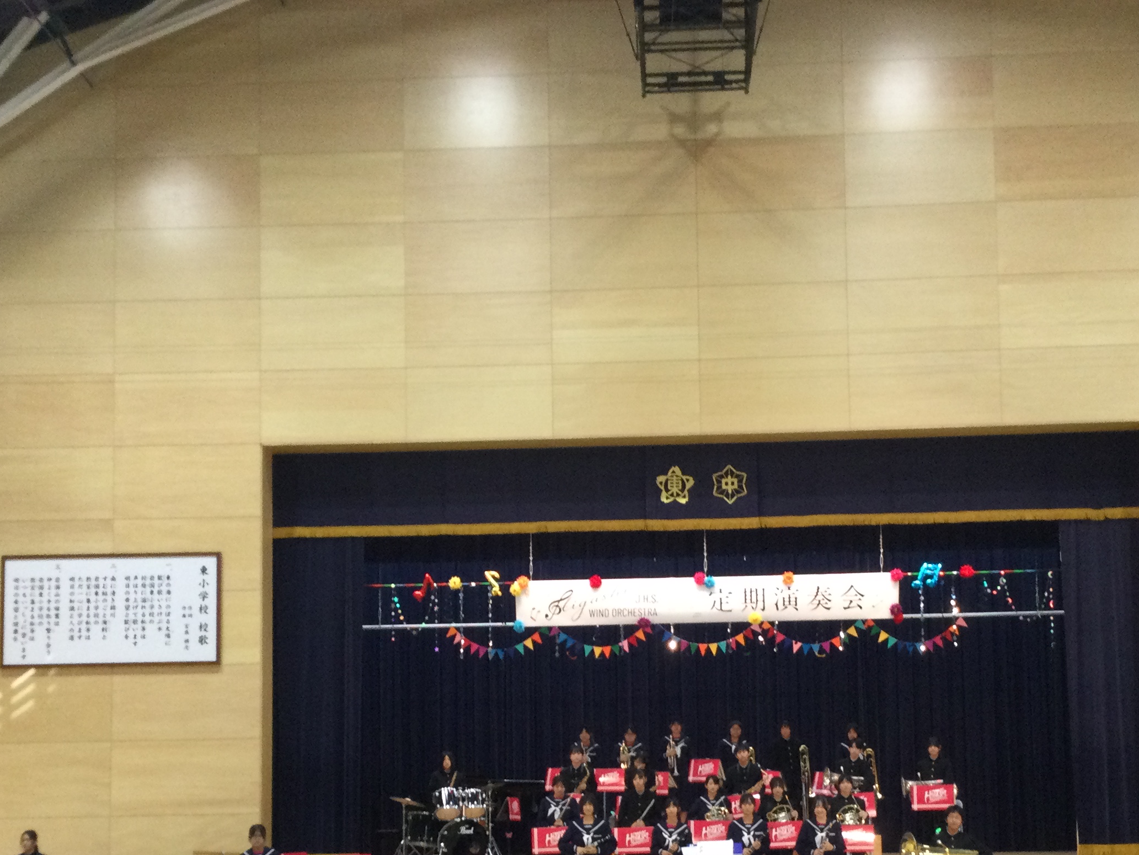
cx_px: 604
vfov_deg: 29.1
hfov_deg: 38.9
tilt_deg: -2.0
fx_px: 1612
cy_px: 673
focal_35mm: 49
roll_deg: +0.4
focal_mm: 3.3
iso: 80
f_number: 2.4
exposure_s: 1/30
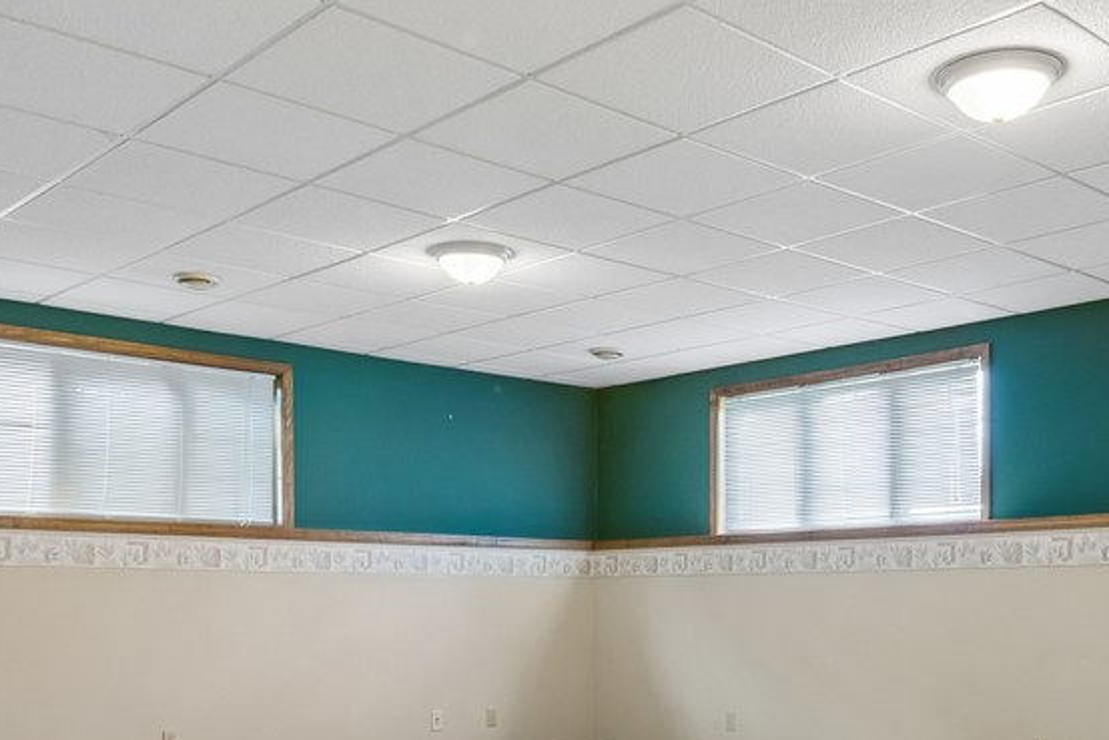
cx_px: 652
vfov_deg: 31.7
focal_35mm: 41
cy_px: 600
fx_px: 1263
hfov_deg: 47.2
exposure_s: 1/4
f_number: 8
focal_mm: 14
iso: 200
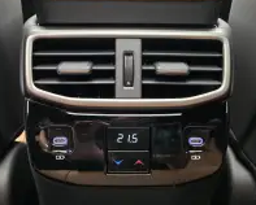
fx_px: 311
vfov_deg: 36.5
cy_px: 110
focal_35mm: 41
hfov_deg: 44.7
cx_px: 118
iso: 1600
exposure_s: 1/40.1
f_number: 1.7
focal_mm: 6.3
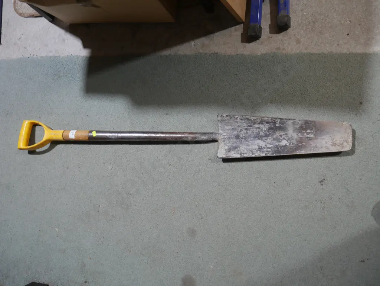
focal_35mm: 32
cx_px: 190
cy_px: 143
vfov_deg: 44.2
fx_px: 351
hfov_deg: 56.8
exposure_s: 1/60
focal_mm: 16
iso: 400
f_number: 3.6
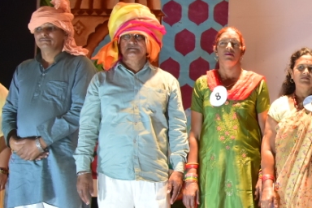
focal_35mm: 88
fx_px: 763
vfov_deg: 15.5
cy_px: 134
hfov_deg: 21.2
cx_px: 394
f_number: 6.3
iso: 1000
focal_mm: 22
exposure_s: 1/125
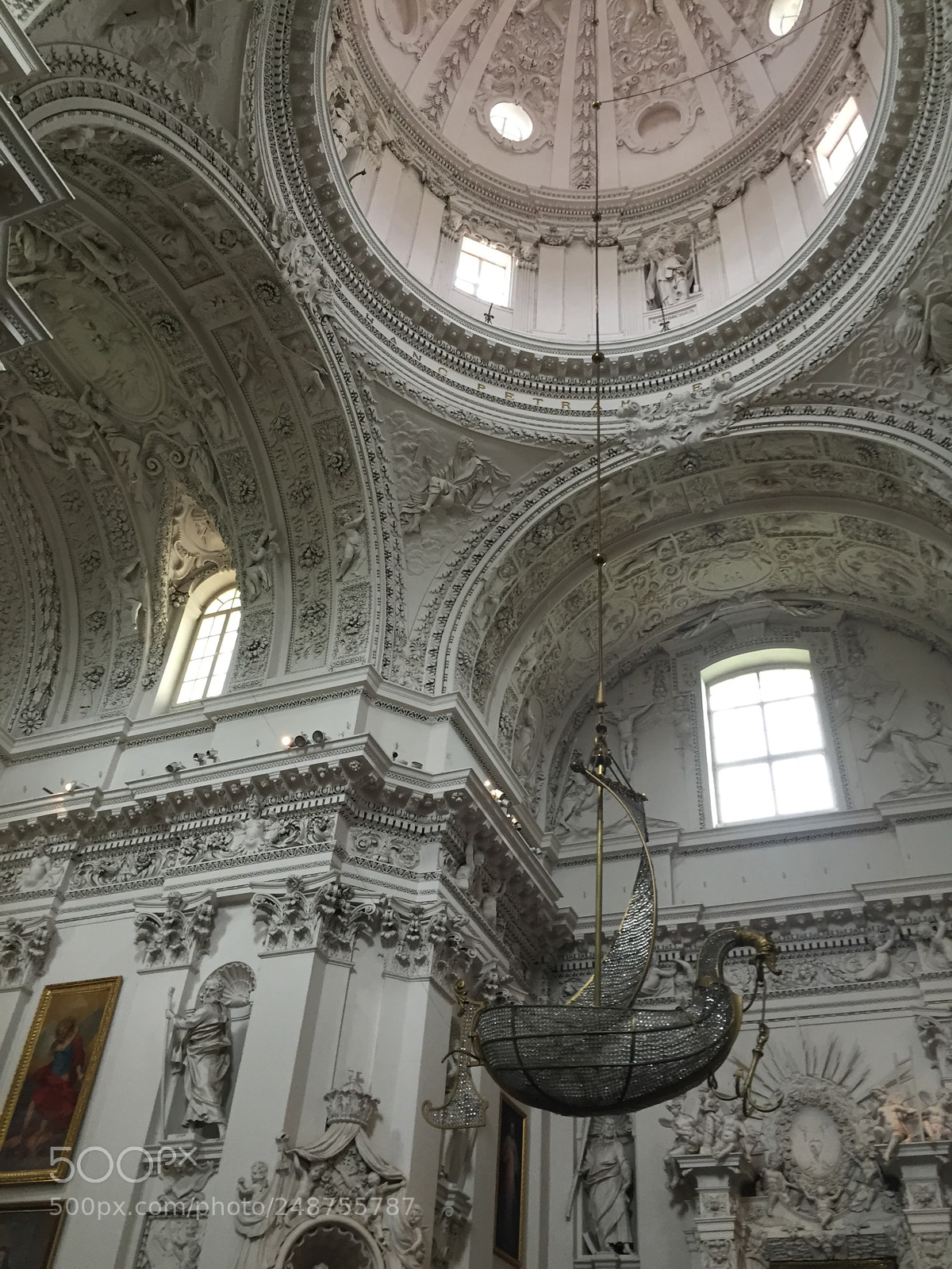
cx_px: 476
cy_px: 634
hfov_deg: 48.2
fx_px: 1063
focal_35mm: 29
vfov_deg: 61.7
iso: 100
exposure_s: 1/30
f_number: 2.2
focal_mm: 4.15
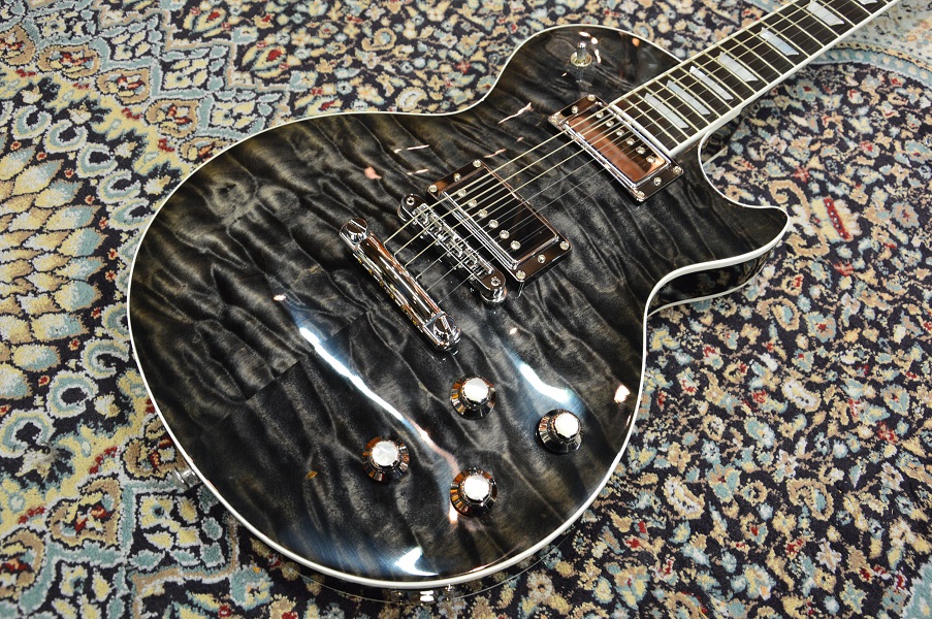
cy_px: 310
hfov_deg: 57.3
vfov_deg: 39.9
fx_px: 853
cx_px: 466
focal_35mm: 33
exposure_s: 1/15
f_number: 5
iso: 800
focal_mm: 22
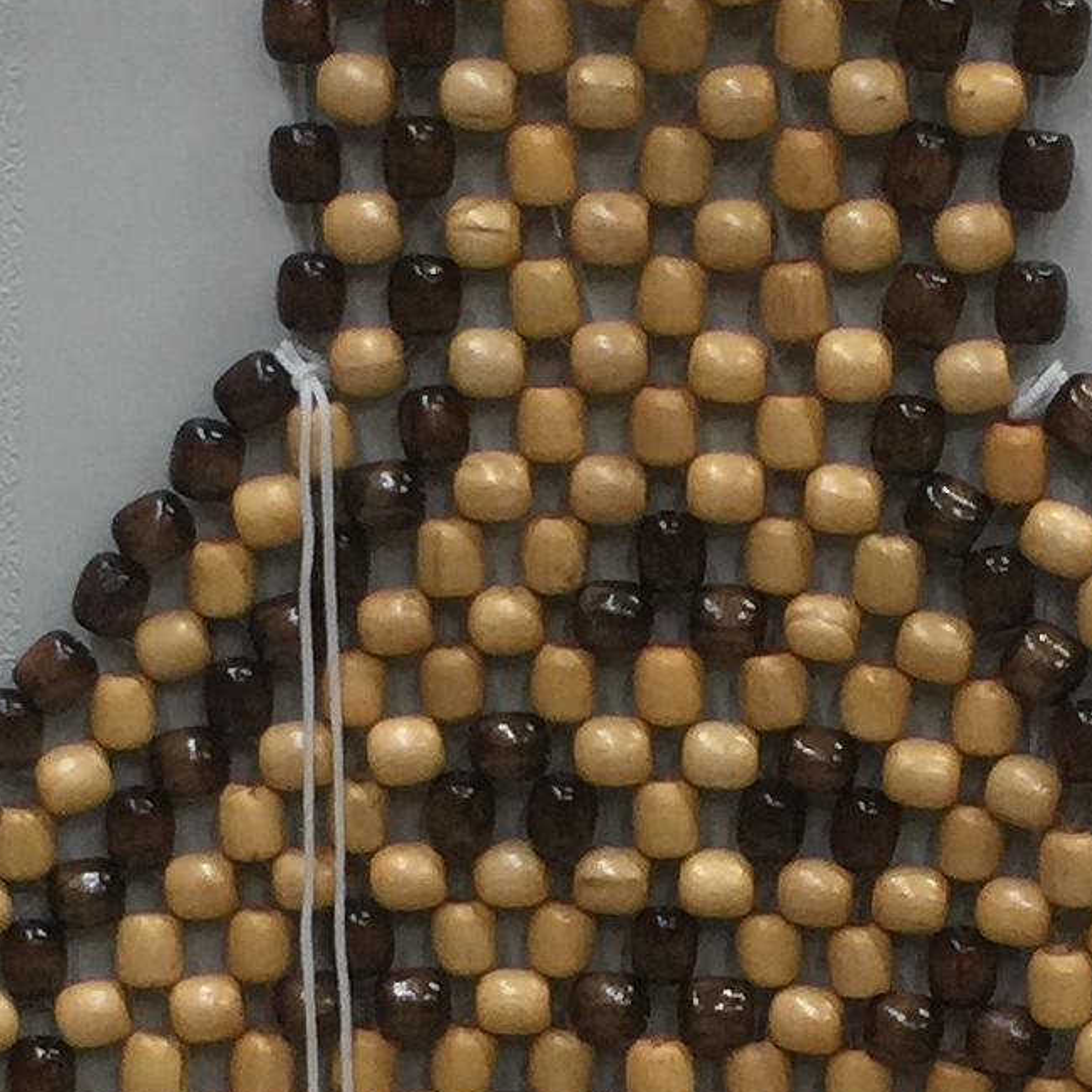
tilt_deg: -25.0
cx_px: 525
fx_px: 4604
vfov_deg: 13.4
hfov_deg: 13.5
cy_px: 1008
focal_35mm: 129
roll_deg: +1.3
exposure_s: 1/17
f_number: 2.2
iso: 50
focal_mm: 4.15
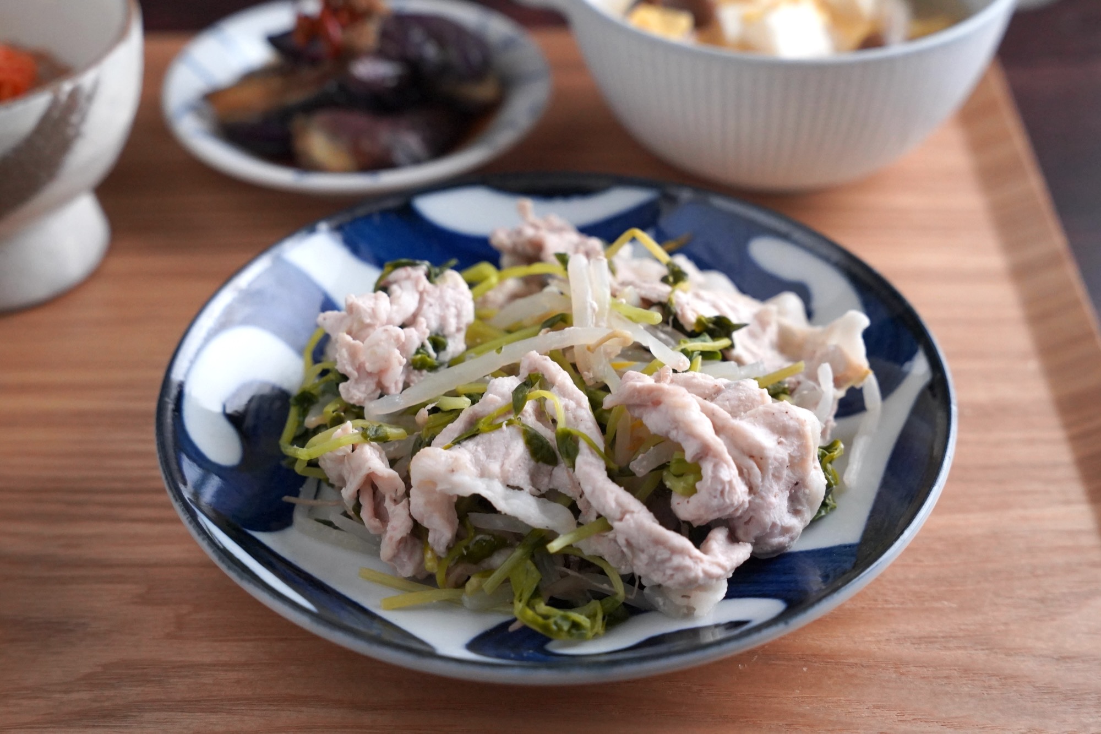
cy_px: 367
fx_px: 1923
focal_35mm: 63
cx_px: 550
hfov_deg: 31.9
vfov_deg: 21.6
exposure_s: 1/500
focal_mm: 62.9
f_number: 6.3
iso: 8000
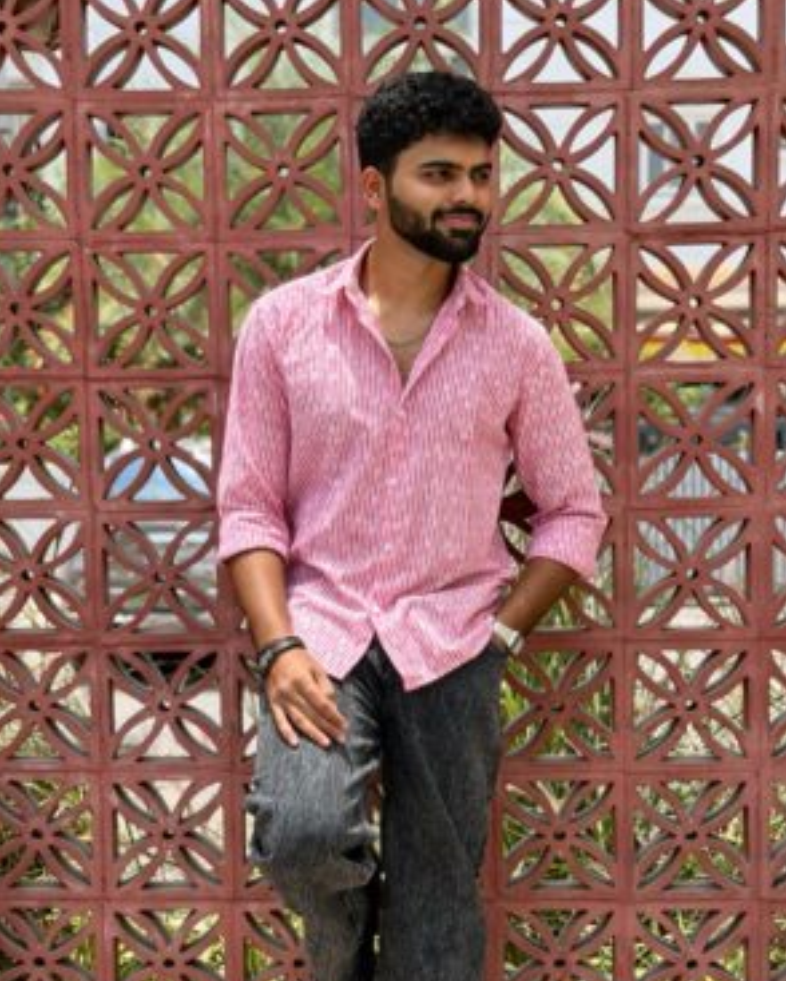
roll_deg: +0.1
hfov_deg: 29.7
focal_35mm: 51
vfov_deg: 36.6
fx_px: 1482
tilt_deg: -6.7
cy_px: 521
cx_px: 396
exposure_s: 1/1429
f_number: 1.78
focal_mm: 6.76
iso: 64
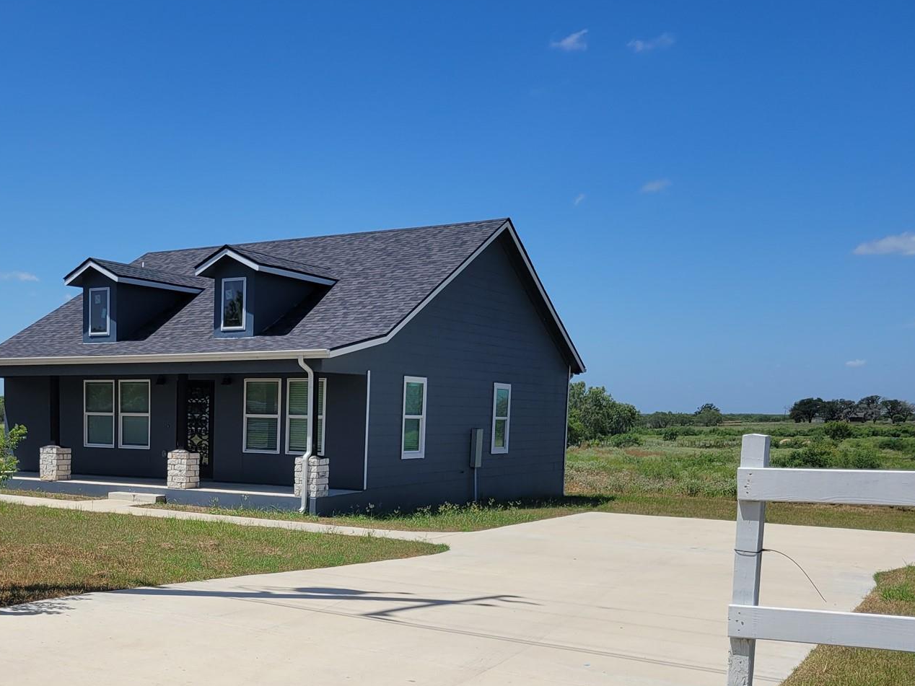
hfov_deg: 43.3
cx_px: 221
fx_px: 1110
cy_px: 532
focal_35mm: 42
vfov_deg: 33.5
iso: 40
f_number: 1.8
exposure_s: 1/4385
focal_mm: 5.4
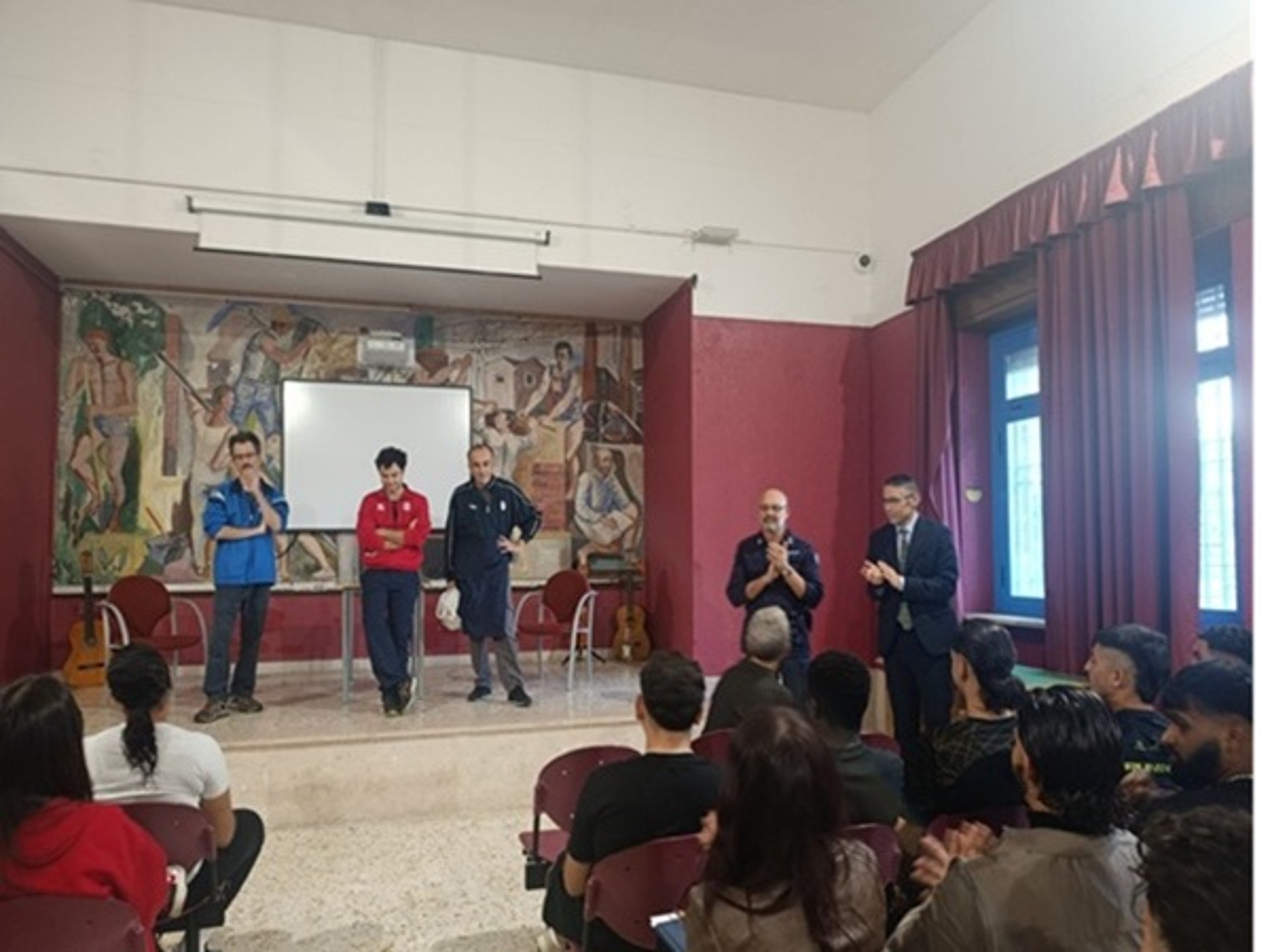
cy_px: 476
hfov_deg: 73.9
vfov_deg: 58.9
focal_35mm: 23
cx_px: 635
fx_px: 844
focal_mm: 6.11
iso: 1223
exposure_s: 1/33.3
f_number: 1.65
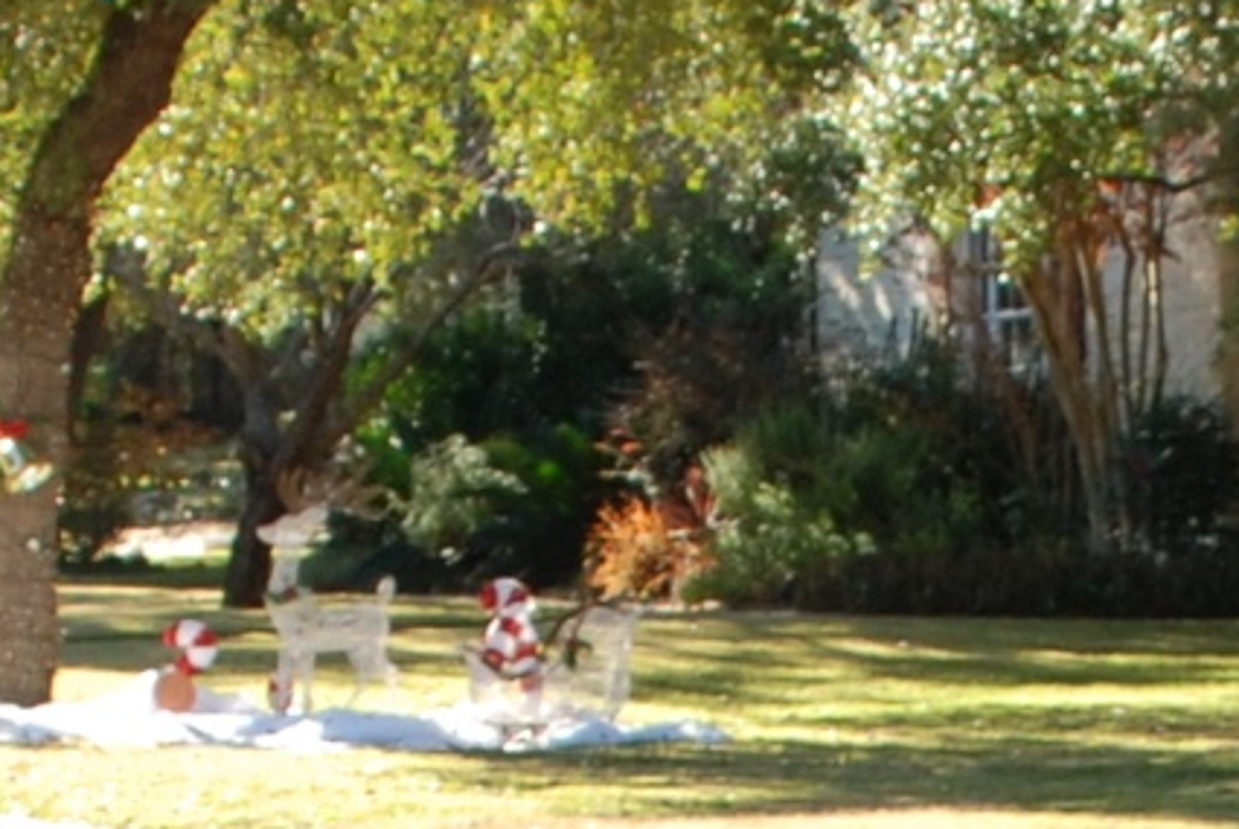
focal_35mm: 190
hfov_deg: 10.8
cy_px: 1300
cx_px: 1003
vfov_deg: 7.1
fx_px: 6546
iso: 180
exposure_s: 1/125
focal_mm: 18
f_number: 5.6
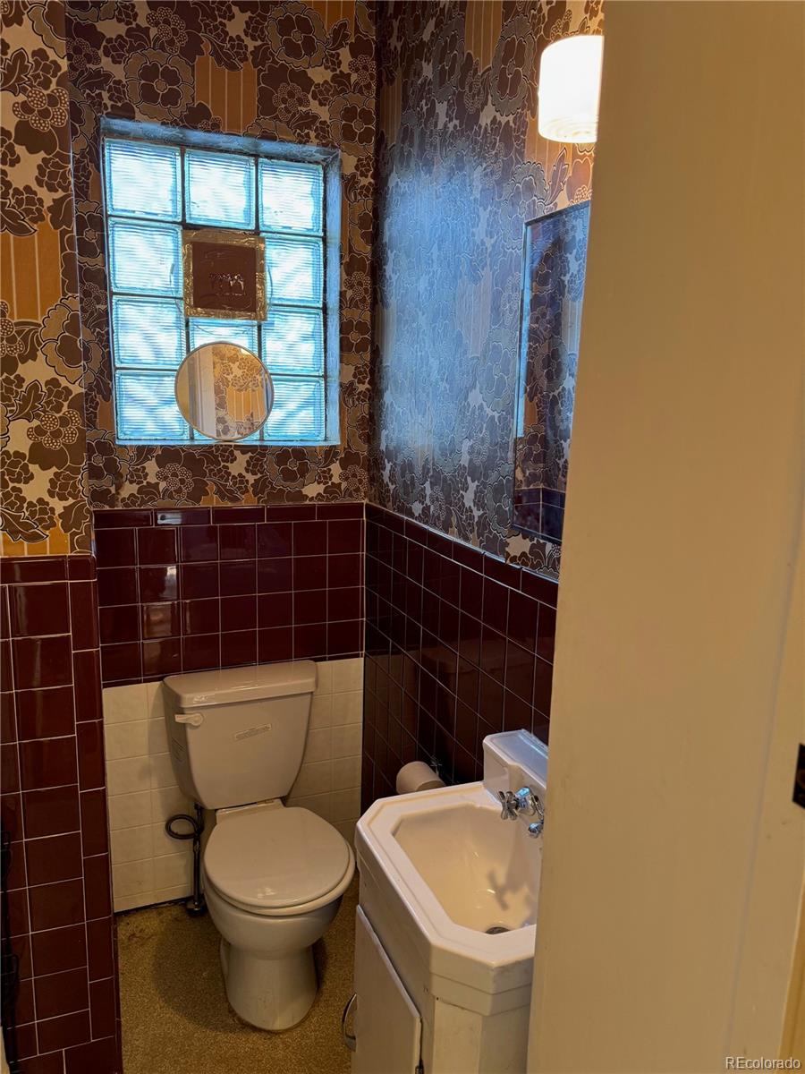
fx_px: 744
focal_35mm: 24
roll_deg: -1.5
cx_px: 402
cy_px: 537
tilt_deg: -11.3
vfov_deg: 71.6
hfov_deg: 56.8
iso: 200
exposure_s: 1/60
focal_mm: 6.76
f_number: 1.78
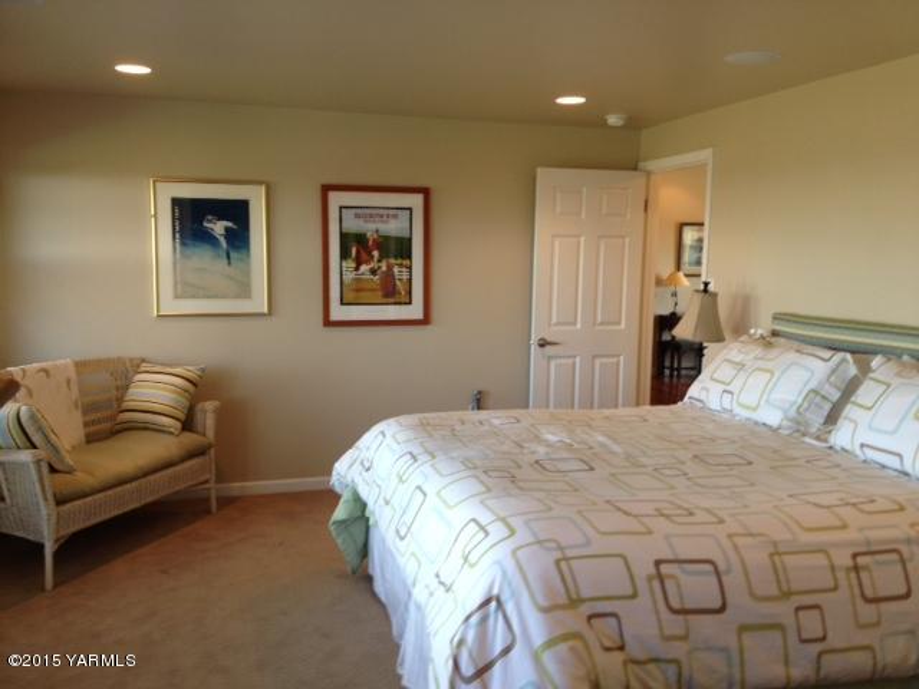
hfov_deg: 52.6
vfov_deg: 40.7
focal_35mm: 35
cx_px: 460
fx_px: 929
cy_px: 344
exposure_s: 1/30
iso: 50
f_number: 2.4
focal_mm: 4.28
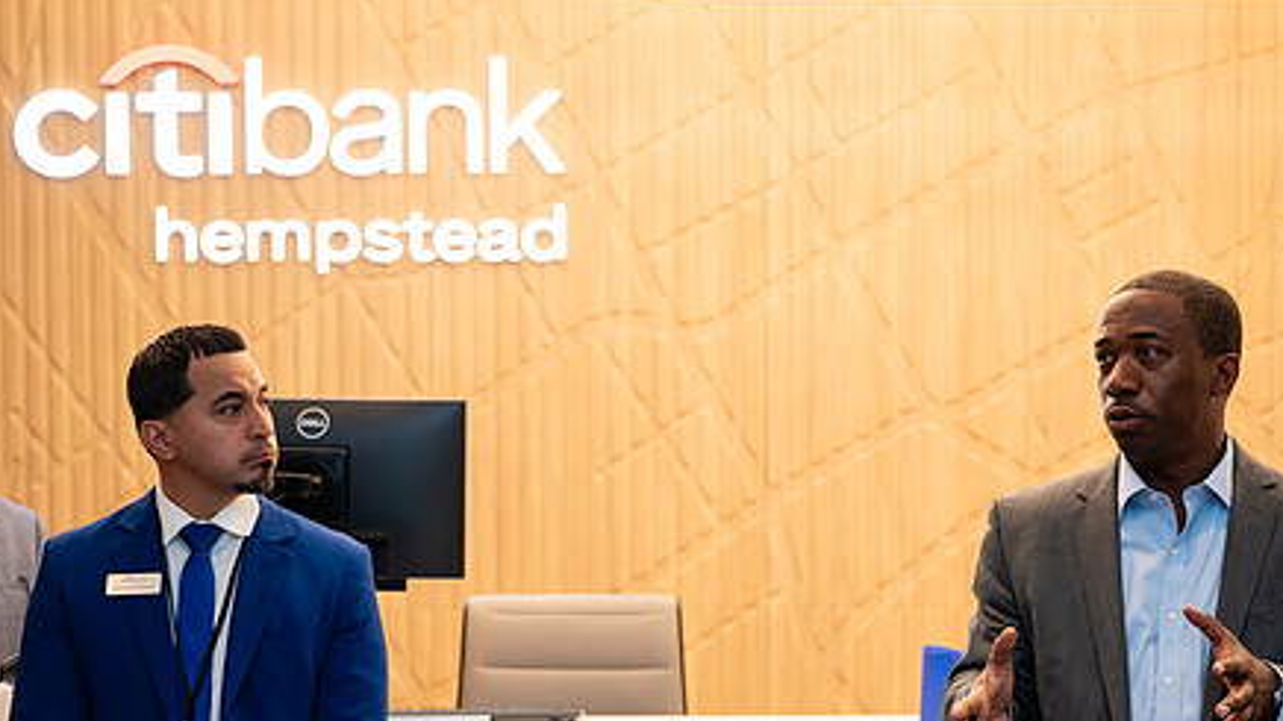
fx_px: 2585
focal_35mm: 76
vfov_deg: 15.8
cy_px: 536
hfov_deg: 27.8
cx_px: 739
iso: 500
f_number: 3.2
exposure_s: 1/200
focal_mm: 54
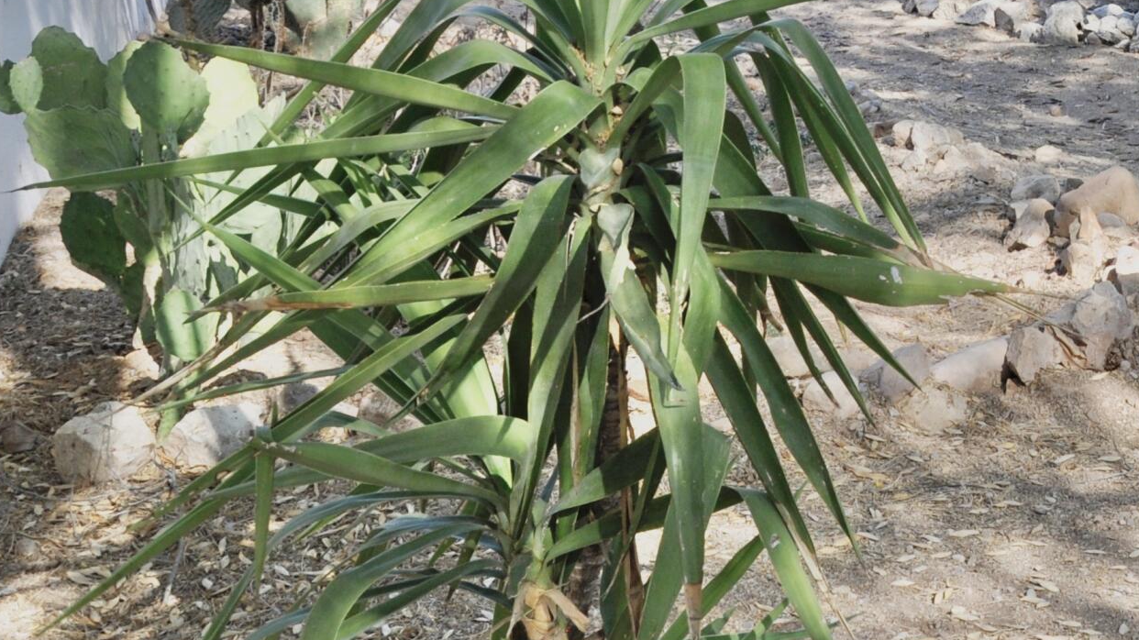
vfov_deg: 13.0
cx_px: 1350
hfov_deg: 21.8
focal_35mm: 91
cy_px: -68
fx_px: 2748
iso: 200
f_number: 11
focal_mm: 24
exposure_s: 1/125
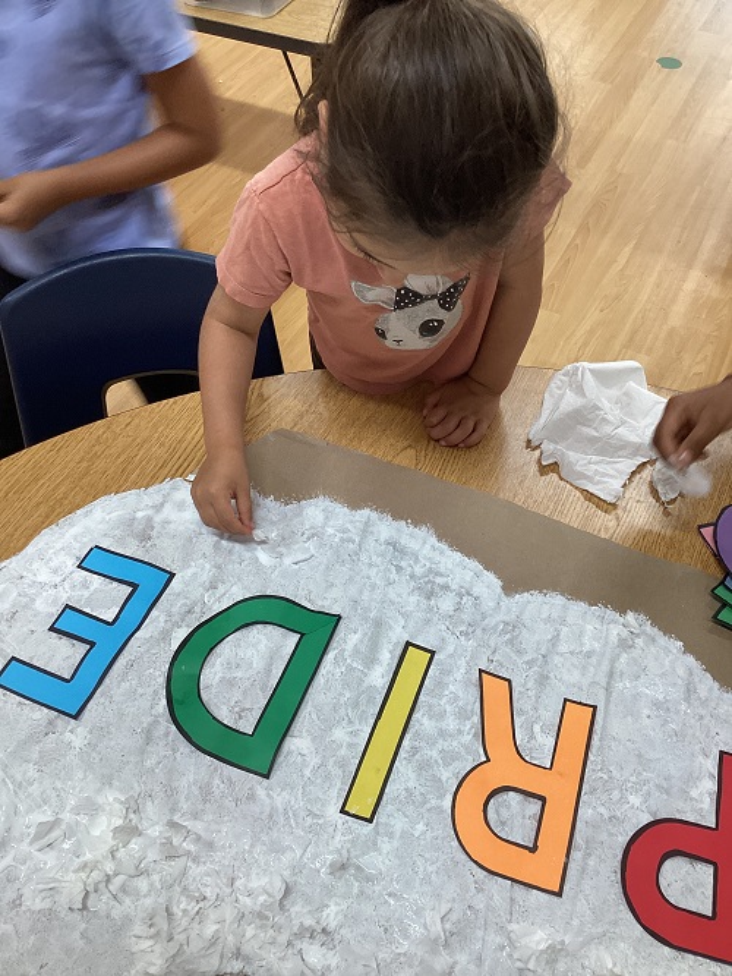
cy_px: 488
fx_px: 873
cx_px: 366
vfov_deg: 58.3
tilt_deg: -51.4
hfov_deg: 45.5
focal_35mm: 31
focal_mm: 3.3
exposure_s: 1/50
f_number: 2.4
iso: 50
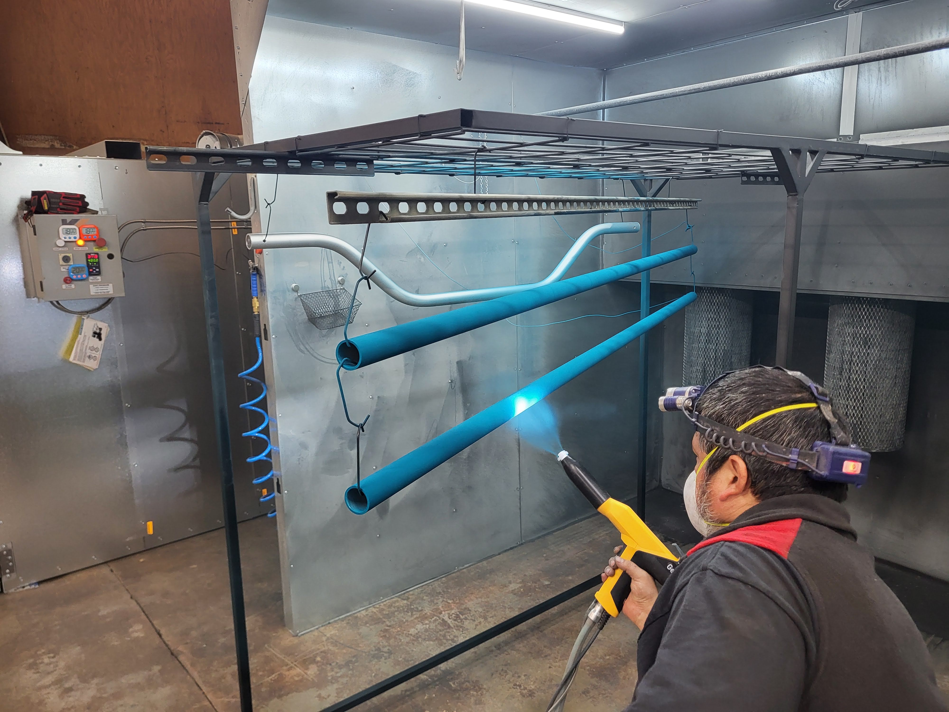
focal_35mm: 26
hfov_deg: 67.3
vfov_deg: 53.1
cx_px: 474
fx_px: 713
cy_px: 356
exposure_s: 1/60
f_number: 1.8
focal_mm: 5.4
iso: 160
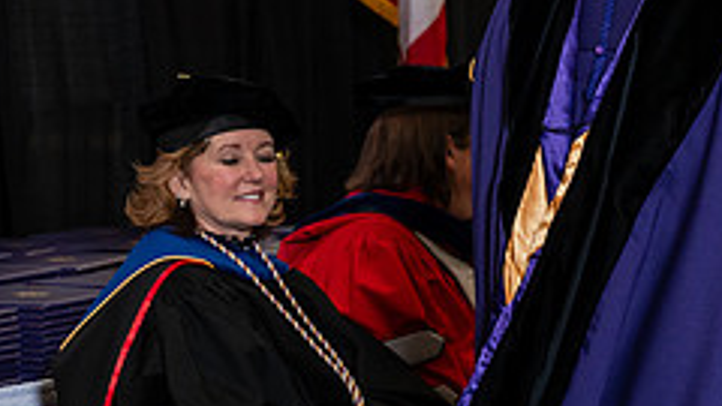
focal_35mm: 177
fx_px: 3389
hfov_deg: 12.0
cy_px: 68
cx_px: 788
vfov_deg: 6.8
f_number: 5
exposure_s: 1/200
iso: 1250
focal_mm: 70
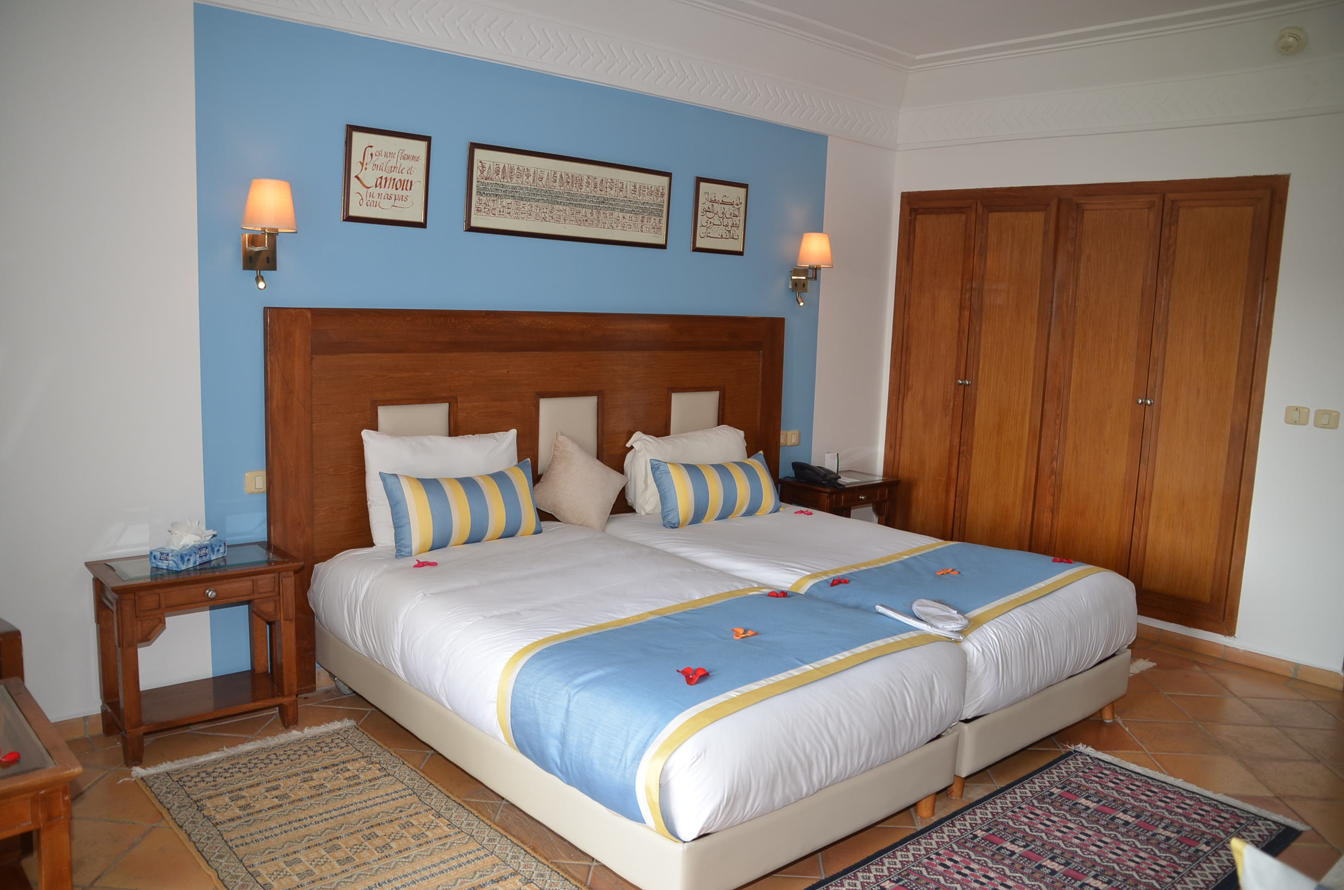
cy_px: 445
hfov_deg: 67.5
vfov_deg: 47.7
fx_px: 1006
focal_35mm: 27
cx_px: 672
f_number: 4
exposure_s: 1/60
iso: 200
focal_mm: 18
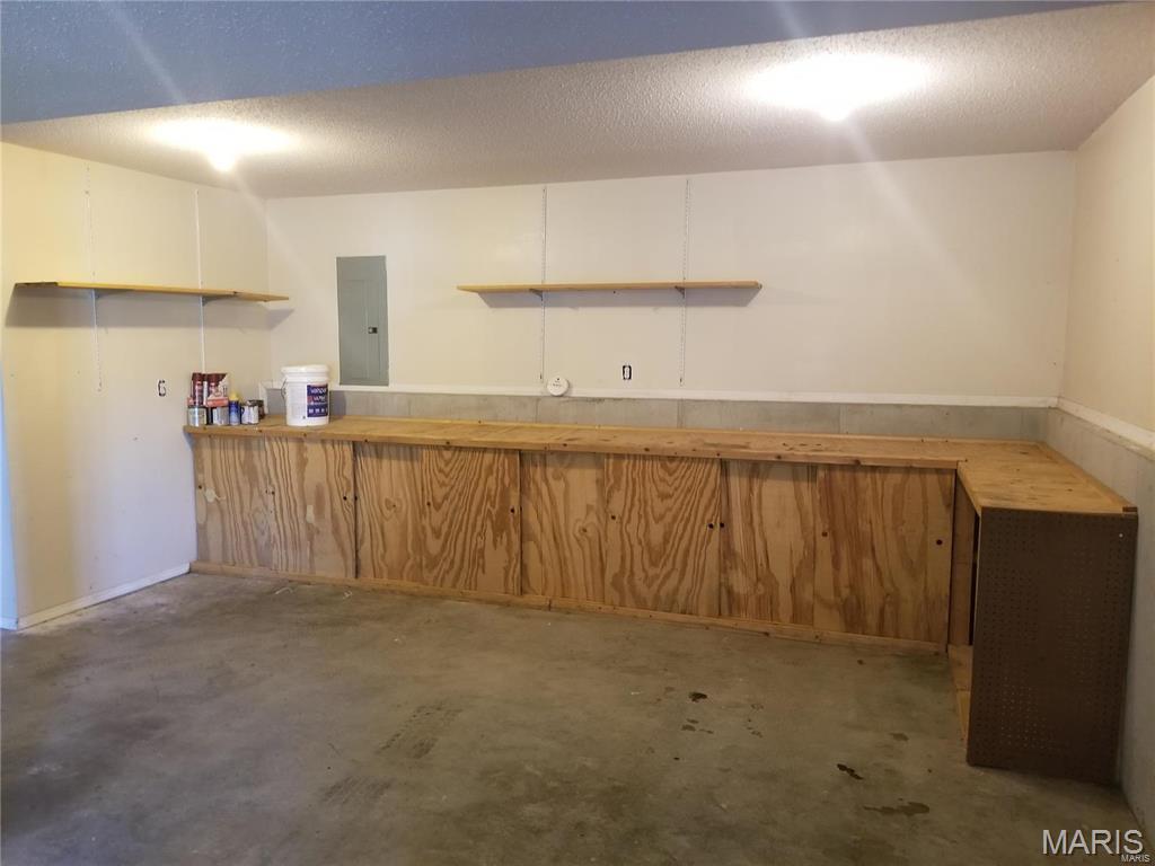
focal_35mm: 26
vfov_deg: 53.1
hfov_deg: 67.3
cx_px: 578
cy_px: 433
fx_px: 868
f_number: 1.7
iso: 250
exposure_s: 1/12
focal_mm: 4.25
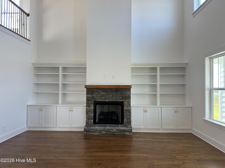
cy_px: 84
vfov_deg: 56.8
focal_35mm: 24
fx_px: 156
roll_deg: -0.2
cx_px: 112
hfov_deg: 71.6
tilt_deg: +1.0
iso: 64
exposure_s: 1/120
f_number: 1.78
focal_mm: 6.86
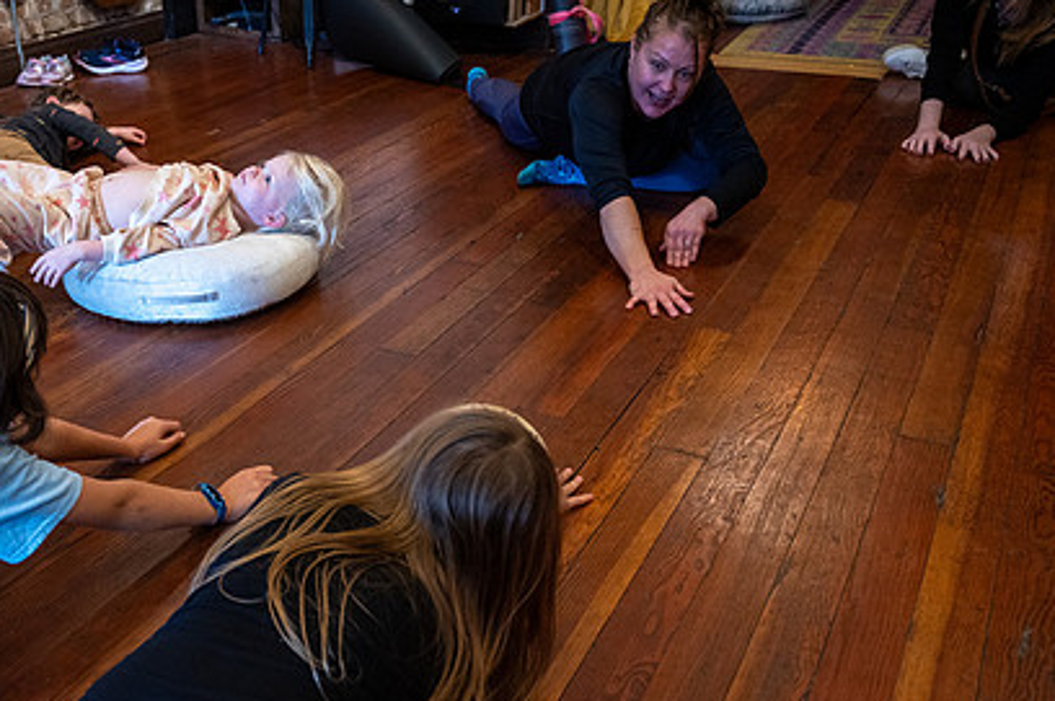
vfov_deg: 35.8
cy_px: 409
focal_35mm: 37
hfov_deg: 51.1
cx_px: 362
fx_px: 1083
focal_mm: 26
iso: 3200
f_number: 4
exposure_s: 1/125
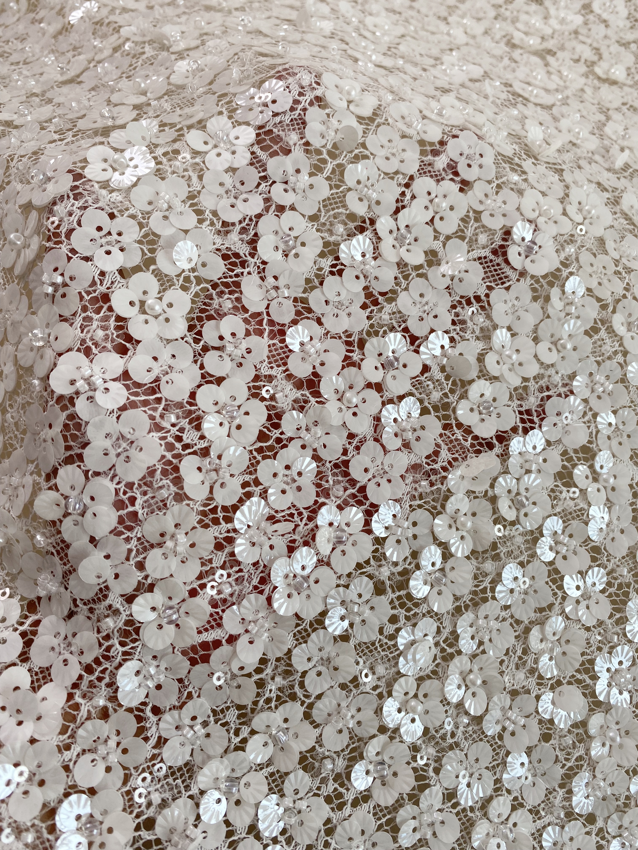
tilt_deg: -73.5
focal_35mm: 26
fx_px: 639
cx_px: 319
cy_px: 425
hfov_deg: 53.1
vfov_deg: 67.3
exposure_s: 1/307
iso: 32
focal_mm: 4.25
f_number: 1.8
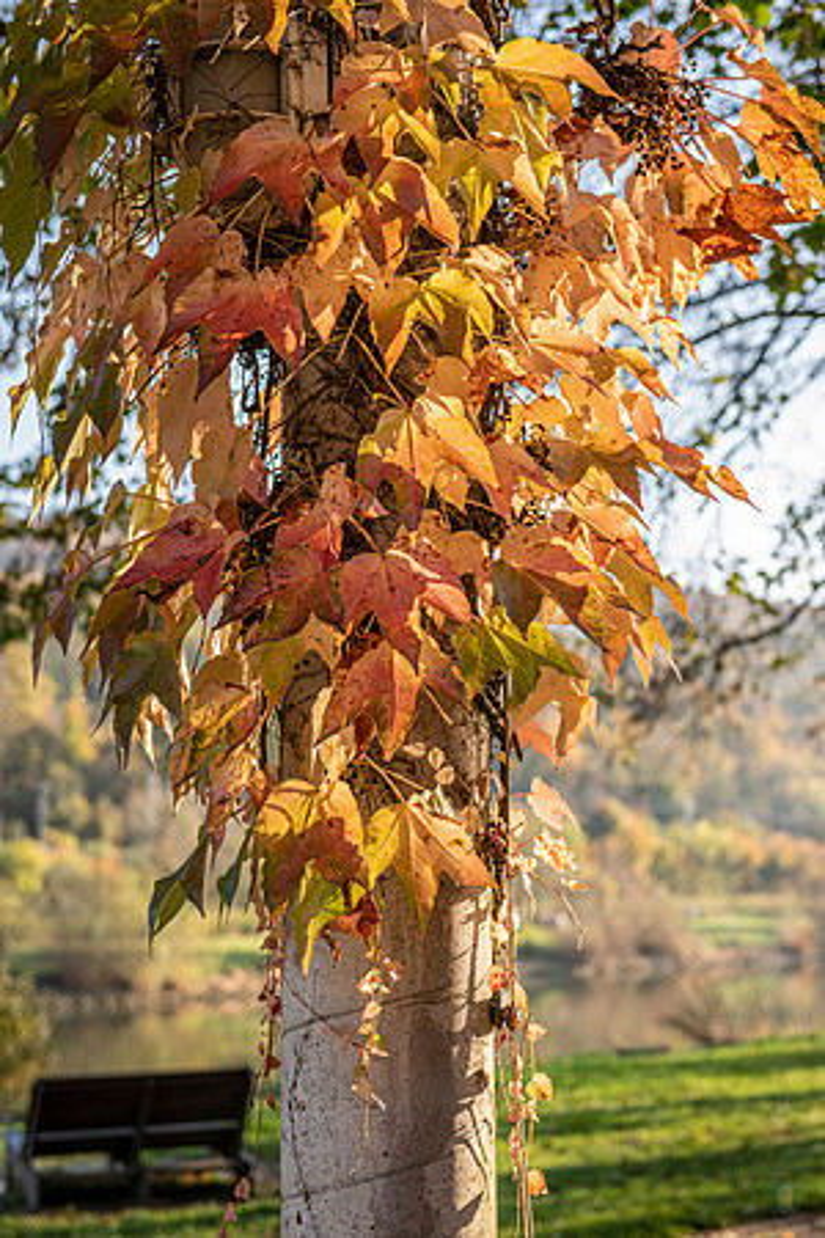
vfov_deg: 32.4
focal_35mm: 62
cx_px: 412
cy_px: 619
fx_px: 2131
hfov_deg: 21.9
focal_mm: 62
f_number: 4.5
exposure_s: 1/125
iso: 90
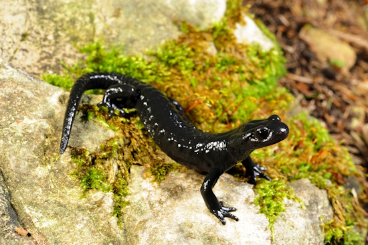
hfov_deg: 33.4
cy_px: 122
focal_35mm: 60
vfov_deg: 22.6
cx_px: 184
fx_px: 613
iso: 200
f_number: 25
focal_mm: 60
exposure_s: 1/80
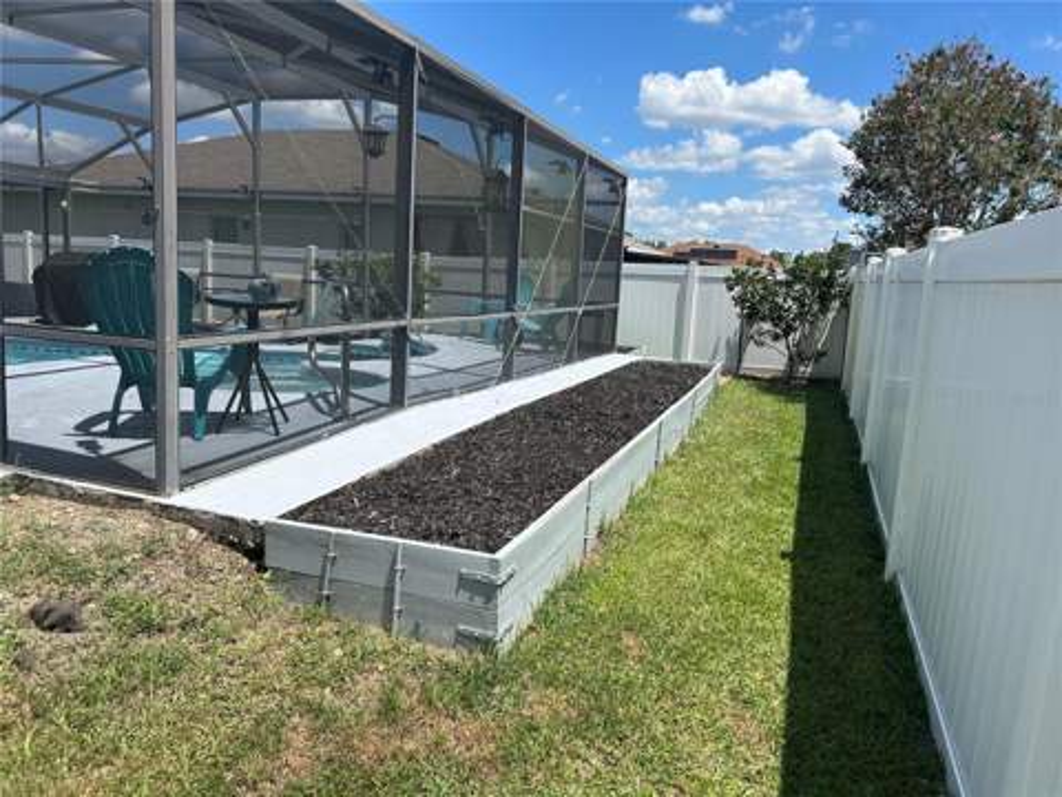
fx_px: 798
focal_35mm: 26
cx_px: 531
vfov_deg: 53.1
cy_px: 398
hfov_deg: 67.3
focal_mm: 5.7
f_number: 1.5
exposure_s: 1/3571
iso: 50
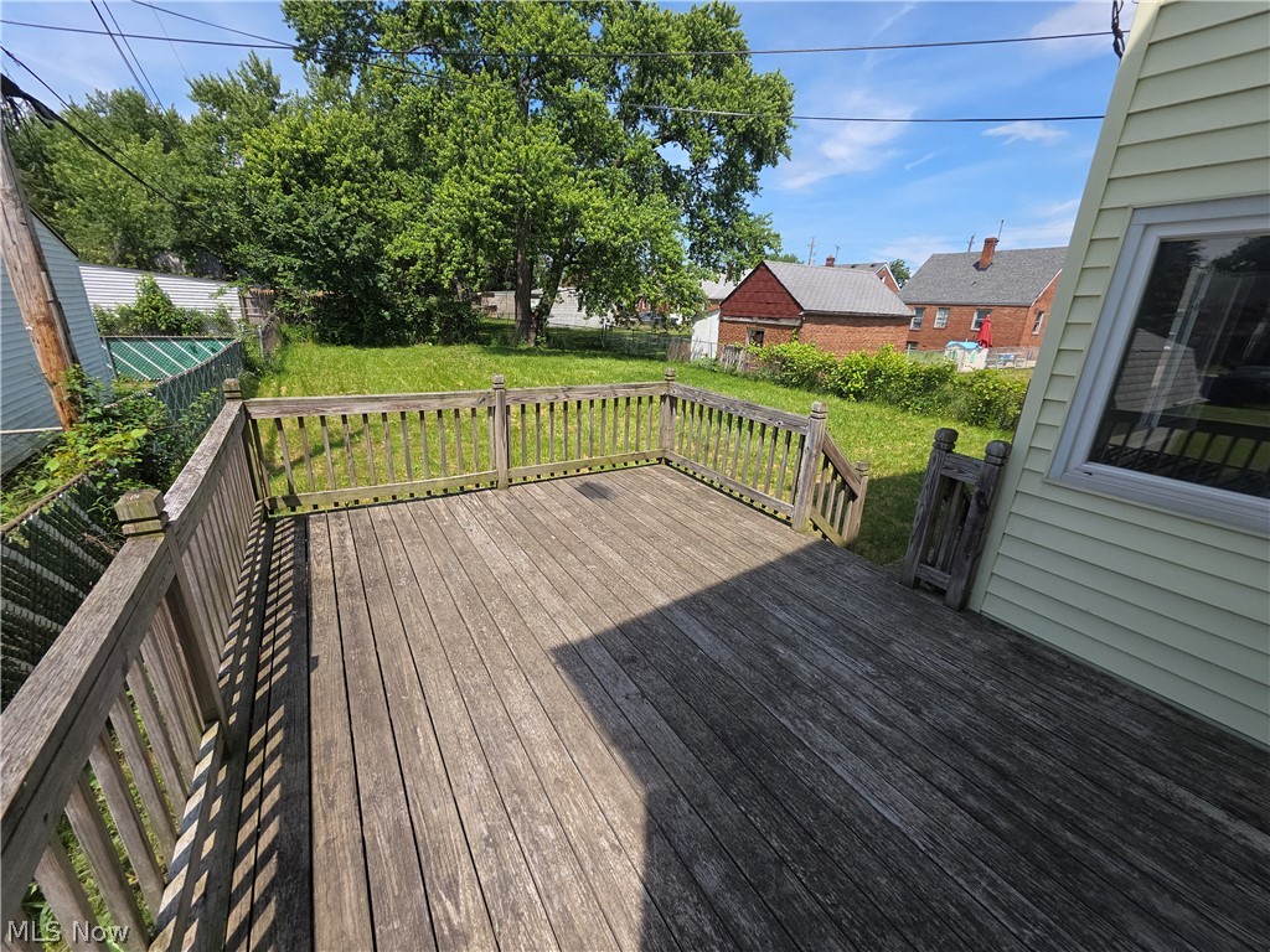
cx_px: 635
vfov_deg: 89.9
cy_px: 476
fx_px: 477
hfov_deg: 106.2
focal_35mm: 13
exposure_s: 1/709
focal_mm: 2.2
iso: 20
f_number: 1.9
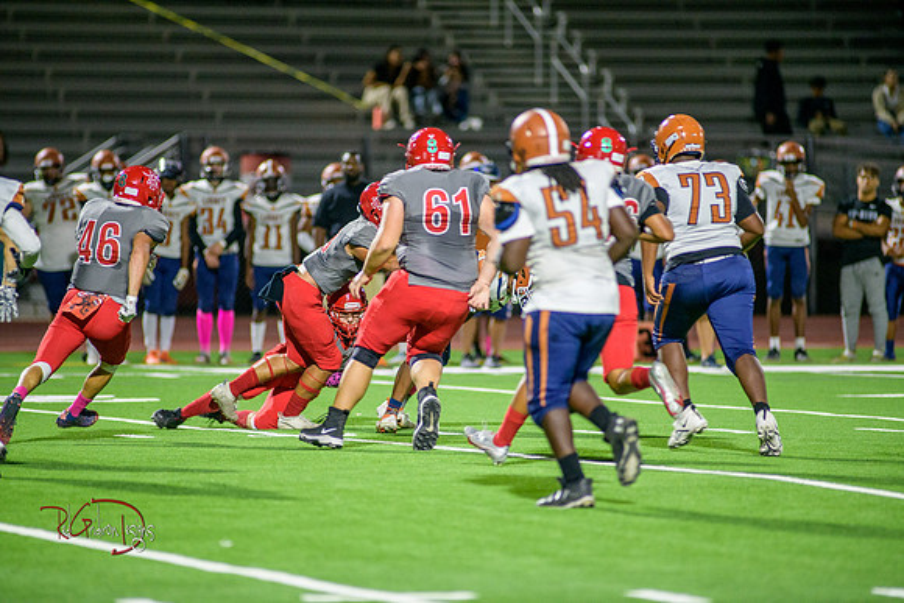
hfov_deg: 6.9
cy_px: 302
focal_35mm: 300
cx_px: 452
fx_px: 7535
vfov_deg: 4.6
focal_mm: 300
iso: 2000
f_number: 2.8
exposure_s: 1/500
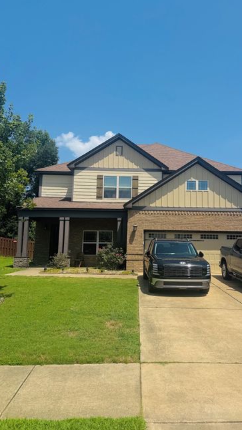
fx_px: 308
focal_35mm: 27
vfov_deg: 69.9
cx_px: 150
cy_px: 209
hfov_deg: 42.6
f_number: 1.78
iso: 80
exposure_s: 1/5814
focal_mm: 6.76
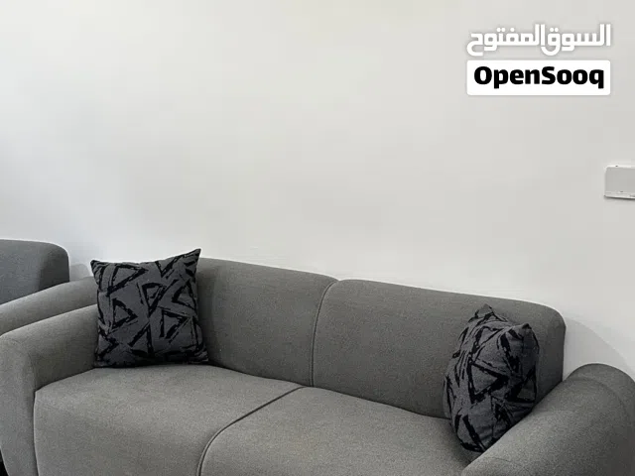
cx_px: 318
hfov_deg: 71.6
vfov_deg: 56.8
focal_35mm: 24
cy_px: 238
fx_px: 440
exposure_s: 1/50
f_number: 1.78
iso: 400
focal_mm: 6.86
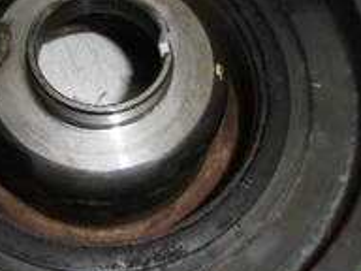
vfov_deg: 24.4
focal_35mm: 60
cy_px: 122
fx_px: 626
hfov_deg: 31.8
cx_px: 107
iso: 100
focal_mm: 4.3
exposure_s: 1/60
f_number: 7.8
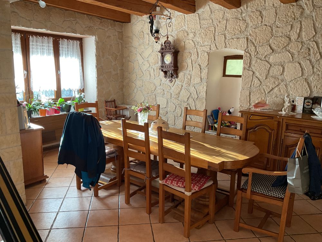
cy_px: 121
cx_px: 161
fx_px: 270
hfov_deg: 61.7
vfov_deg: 48.2
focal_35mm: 29
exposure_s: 1/60
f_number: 1.8
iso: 100
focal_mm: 3
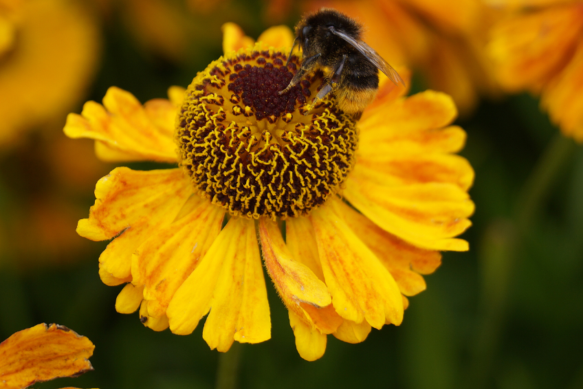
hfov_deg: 17.5
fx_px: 1891
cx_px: 277
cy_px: 120
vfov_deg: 11.7
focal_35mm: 117
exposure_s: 1/160
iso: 100
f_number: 5.6
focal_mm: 55
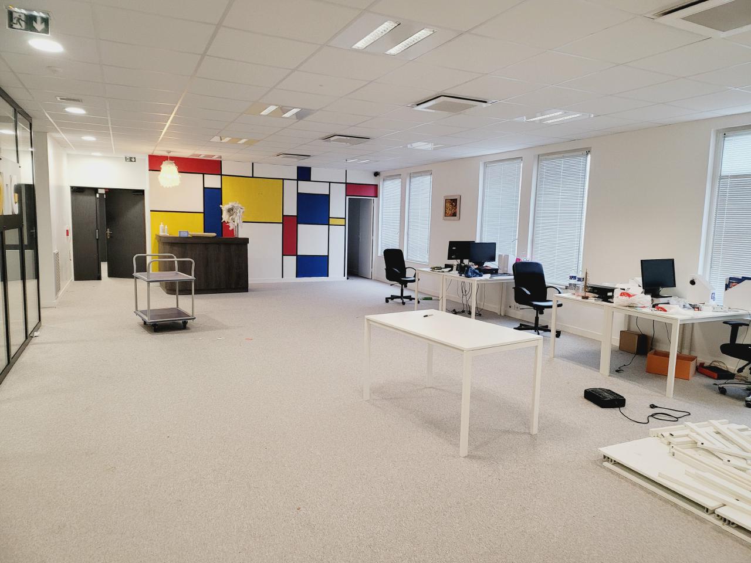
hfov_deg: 67.3
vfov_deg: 53.1
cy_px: 282
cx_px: 376
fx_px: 564
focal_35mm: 26
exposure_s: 1/100
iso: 200
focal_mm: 5
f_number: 1.8
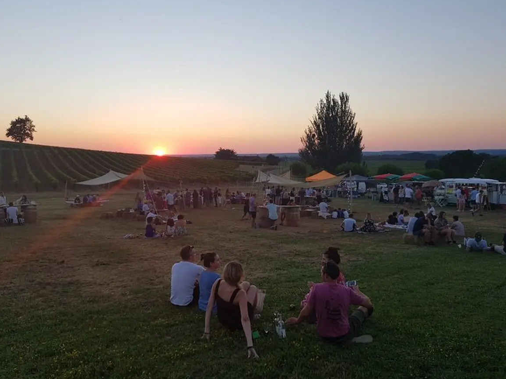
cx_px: 246
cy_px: 195
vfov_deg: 51.3
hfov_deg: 65.3
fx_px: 395
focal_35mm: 27
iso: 40
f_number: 1.7
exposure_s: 1/282
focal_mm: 4.2
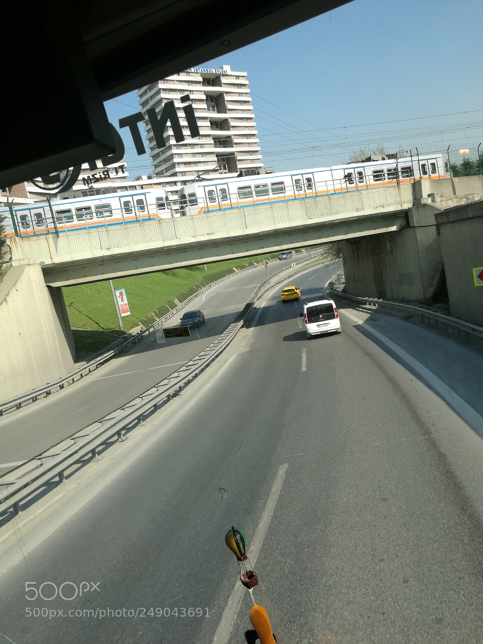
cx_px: 242
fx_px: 502
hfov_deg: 51.4
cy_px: 322
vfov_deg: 65.3
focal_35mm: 27
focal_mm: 4.04
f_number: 2
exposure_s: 1/649
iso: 50
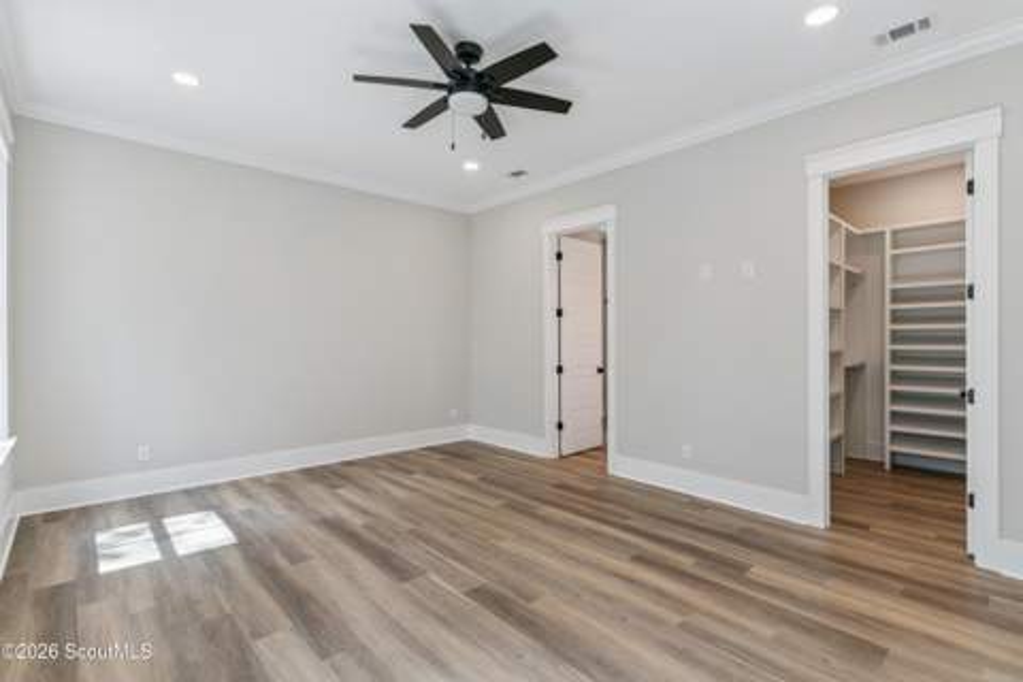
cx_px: 512
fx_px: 483
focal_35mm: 17
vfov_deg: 70.4
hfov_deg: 93.3
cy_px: 341
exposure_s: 1/30
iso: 250
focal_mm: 17
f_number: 8
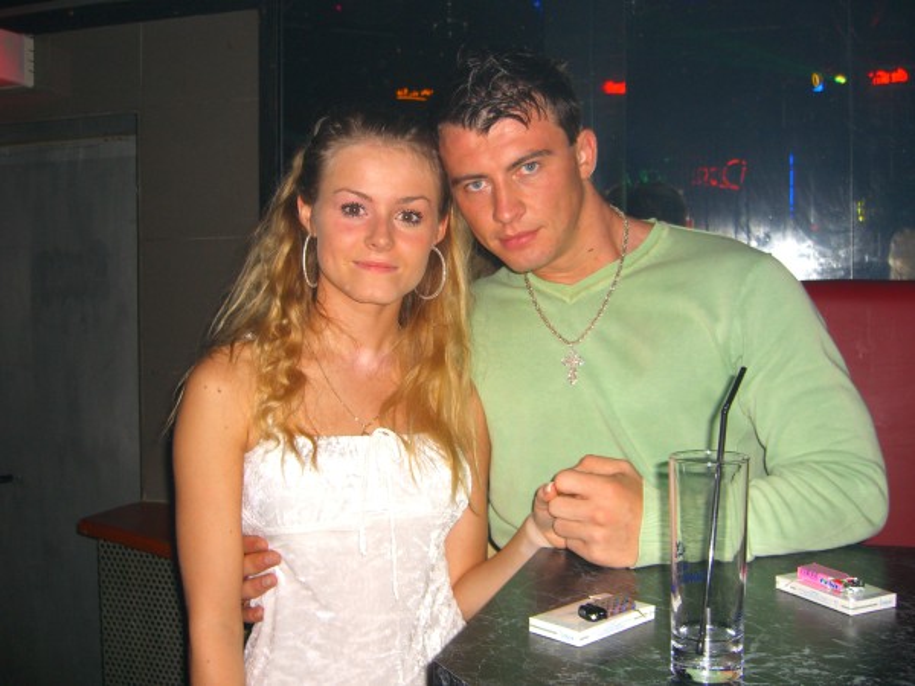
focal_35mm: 38
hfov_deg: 49.0
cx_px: 458
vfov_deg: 37.7
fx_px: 1004
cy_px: 343
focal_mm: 7.9
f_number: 2.8
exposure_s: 1/60
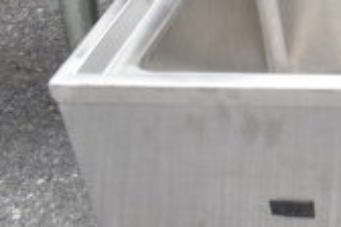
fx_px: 928
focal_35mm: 98
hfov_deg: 17.5
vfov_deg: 13.8
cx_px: 587
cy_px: 23
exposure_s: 1/100
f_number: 5
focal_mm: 18
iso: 200
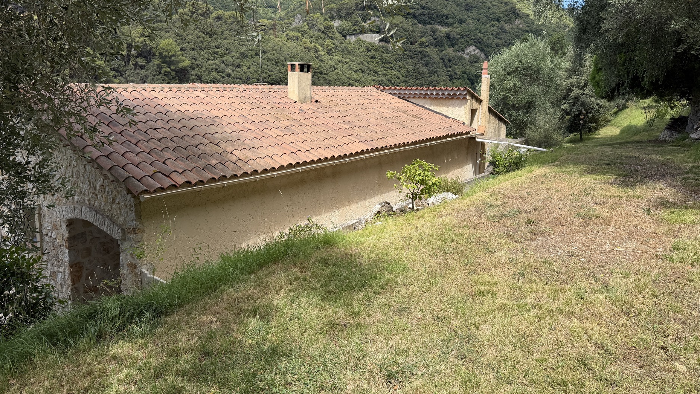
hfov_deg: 69.8
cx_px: 360
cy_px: 155
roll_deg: -1.3
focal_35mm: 27
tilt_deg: -7.1
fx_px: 501
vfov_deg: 42.7
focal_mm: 6.76
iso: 80
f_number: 1.78
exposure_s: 1/1949
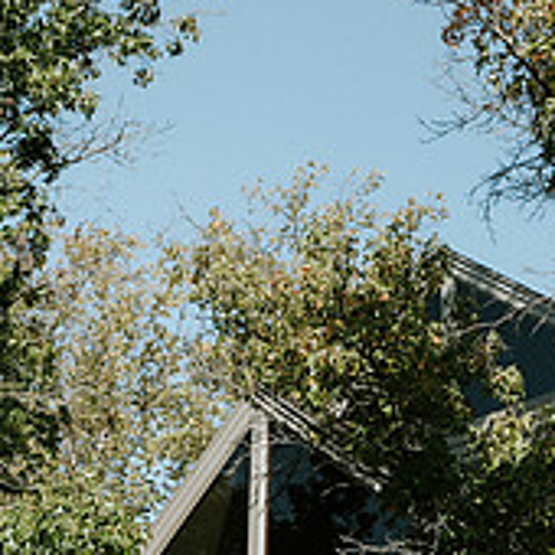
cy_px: 93
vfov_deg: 18.9
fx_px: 1651
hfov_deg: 19.1
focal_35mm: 91
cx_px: 212
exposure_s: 1/2500
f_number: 2.8
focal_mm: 31.4
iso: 200
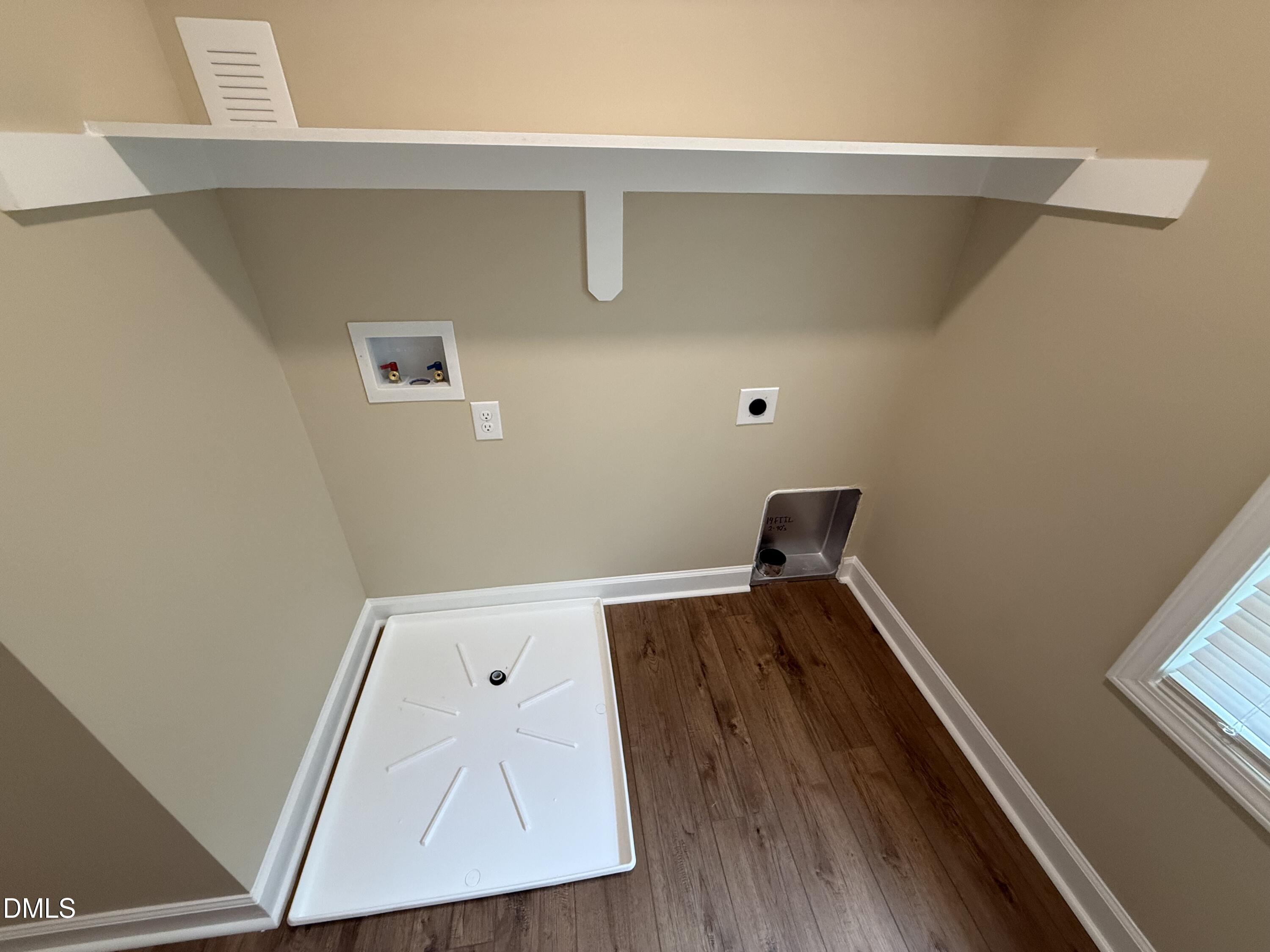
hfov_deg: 102.1
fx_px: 514
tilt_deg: -32.5
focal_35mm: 14
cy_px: 476
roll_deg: -1.5
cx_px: 635
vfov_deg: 85.7
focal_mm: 2.22
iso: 250
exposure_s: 1/120
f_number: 2.2
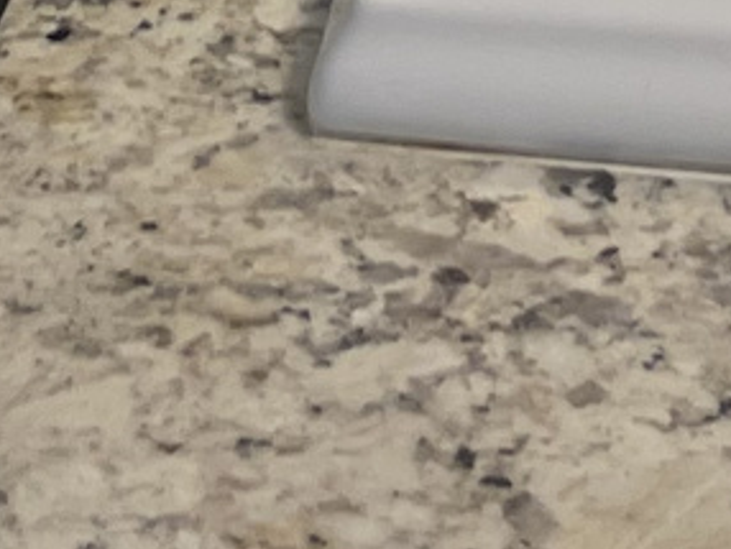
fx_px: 3783
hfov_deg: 11.0
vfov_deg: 7.1
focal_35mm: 179
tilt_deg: -12.6
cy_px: -1307
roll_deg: +2.0
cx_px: 256
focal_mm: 5.1
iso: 100
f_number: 1.6
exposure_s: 1/120
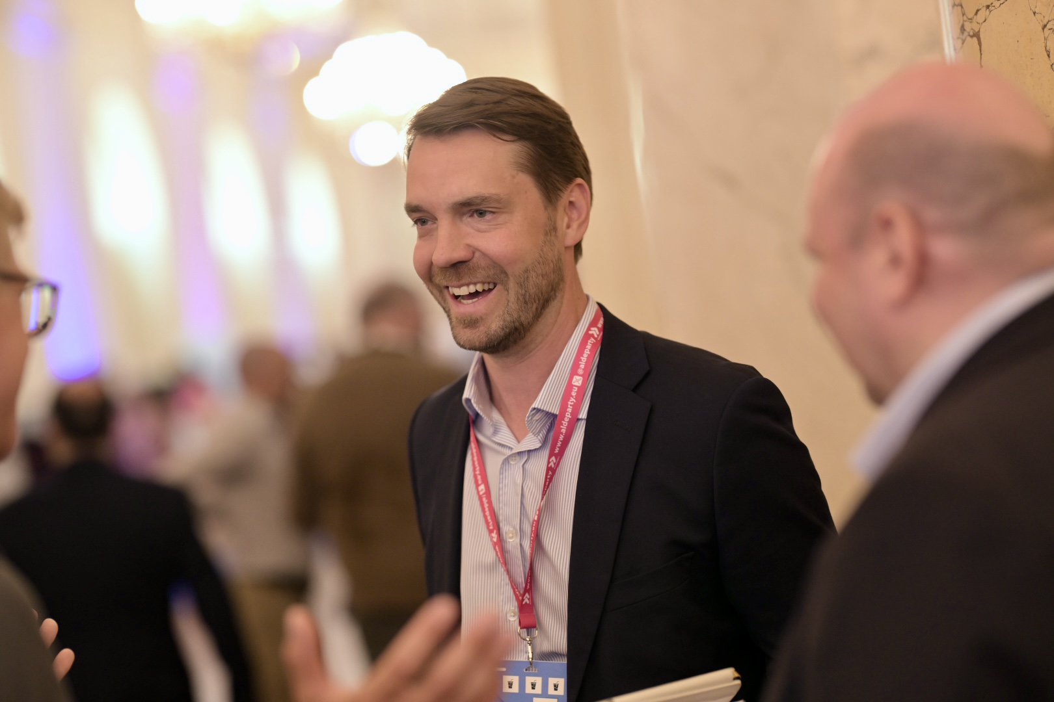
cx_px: 527
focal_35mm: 85
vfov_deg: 16.1
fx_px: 2488
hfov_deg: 23.9
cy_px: 351
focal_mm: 85
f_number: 2
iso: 1600
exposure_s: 1/250
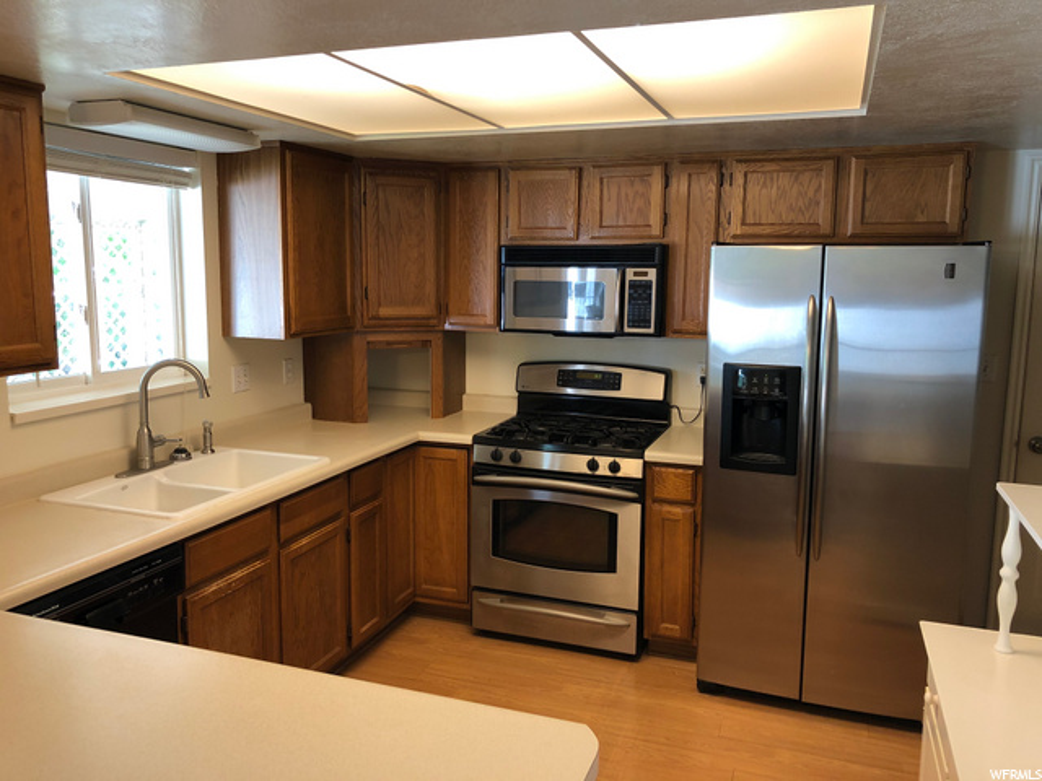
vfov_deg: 49.7
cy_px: 390
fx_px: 843
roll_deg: -0.6
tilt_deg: -7.6
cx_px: 521
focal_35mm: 28
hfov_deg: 63.4
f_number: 1.8
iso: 32
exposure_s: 1/24
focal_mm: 3.99
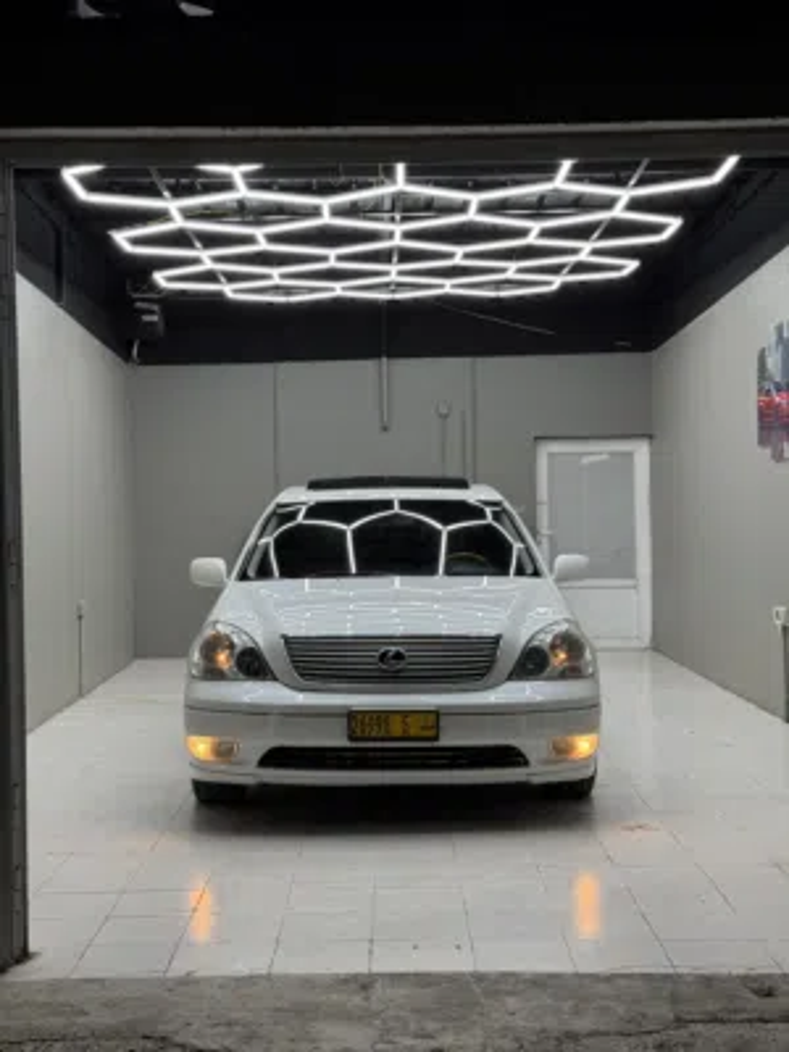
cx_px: 394
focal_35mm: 48
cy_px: 526
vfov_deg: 39.7
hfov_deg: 30.3
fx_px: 1459
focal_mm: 6.76
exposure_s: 1/100
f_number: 1.78
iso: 80
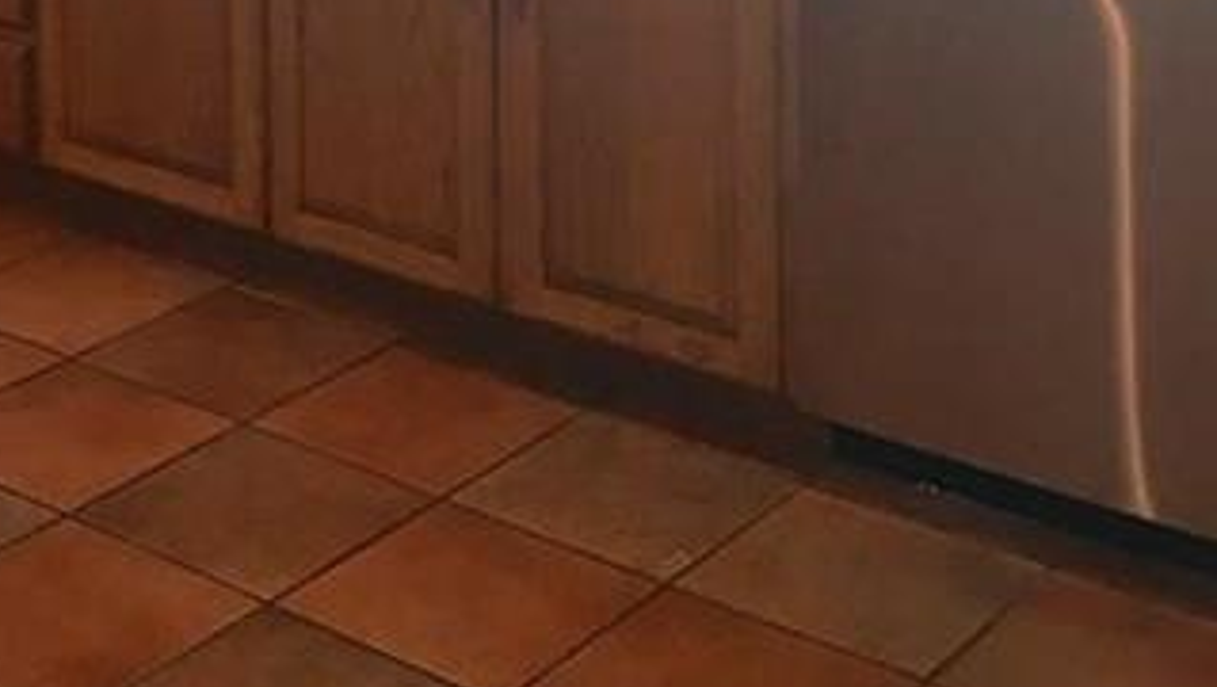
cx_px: 305
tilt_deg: -1.6
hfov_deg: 27.5
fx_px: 2454
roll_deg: +0.1
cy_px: -595
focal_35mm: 76
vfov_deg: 13.9
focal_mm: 4.15
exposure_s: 1/15
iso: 25
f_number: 2.2
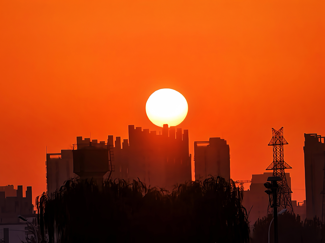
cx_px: 162
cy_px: 122
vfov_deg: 3.1
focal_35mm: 476
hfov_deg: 4.2
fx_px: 4469
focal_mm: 30.8
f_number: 3.6
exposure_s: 1/4651
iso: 100
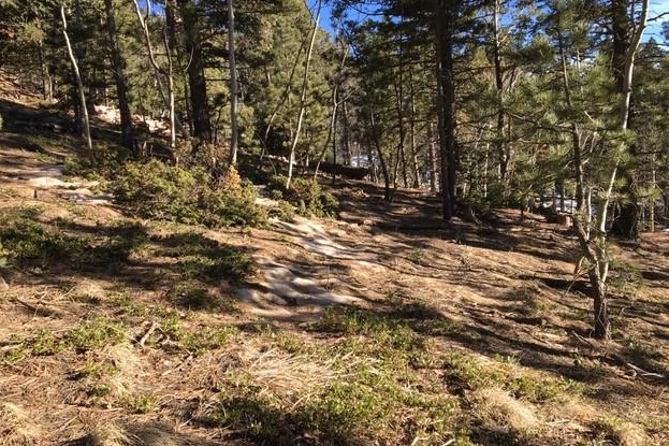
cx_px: 334
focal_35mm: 31
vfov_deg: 42.3
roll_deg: +2.3
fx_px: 576
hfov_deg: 60.3
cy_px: 205
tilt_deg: -4.6
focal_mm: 4.15
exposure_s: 1/509
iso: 25
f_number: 2.2
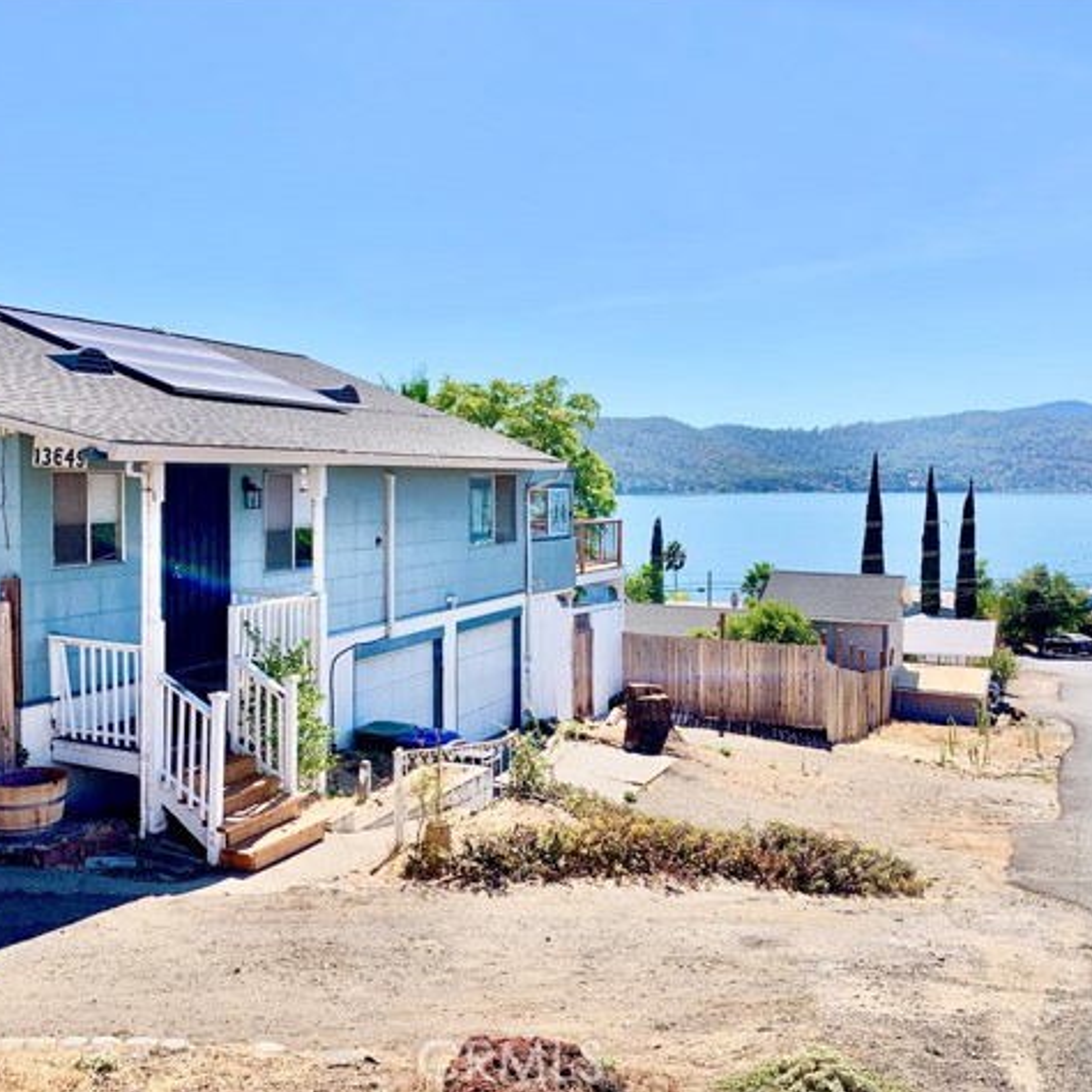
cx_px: 484
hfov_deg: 52.4
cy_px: 541
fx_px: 1106
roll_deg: -0.7
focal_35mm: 31
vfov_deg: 52.5
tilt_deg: -2.1
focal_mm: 4.25
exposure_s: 1/2994
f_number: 1.8
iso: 25
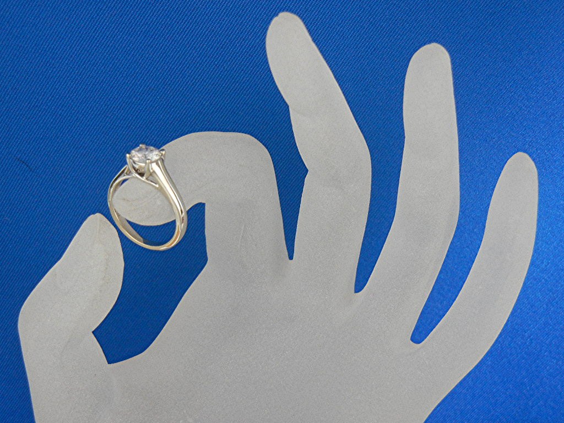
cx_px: 282
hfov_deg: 25.3
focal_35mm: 77
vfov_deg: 19.1
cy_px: 212
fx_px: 1255
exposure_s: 1/24
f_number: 4.3
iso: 400
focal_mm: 13.9
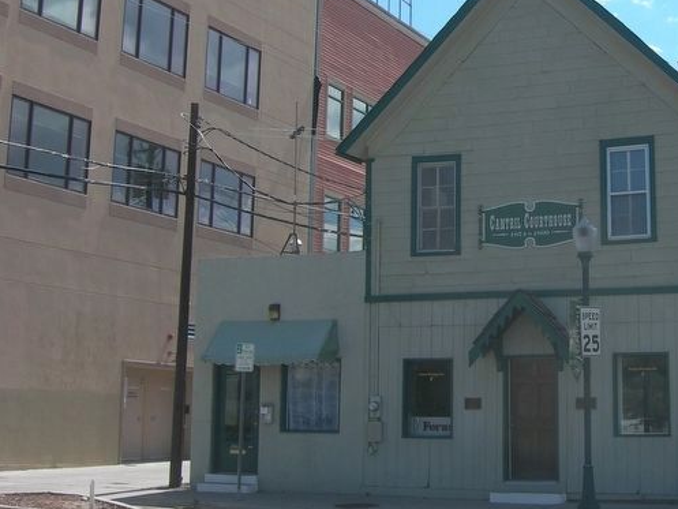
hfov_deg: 29.0
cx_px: 499
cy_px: 157
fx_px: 1293
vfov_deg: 22.1
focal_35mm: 66
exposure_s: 1/410
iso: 50
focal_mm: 8.5
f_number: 4.9
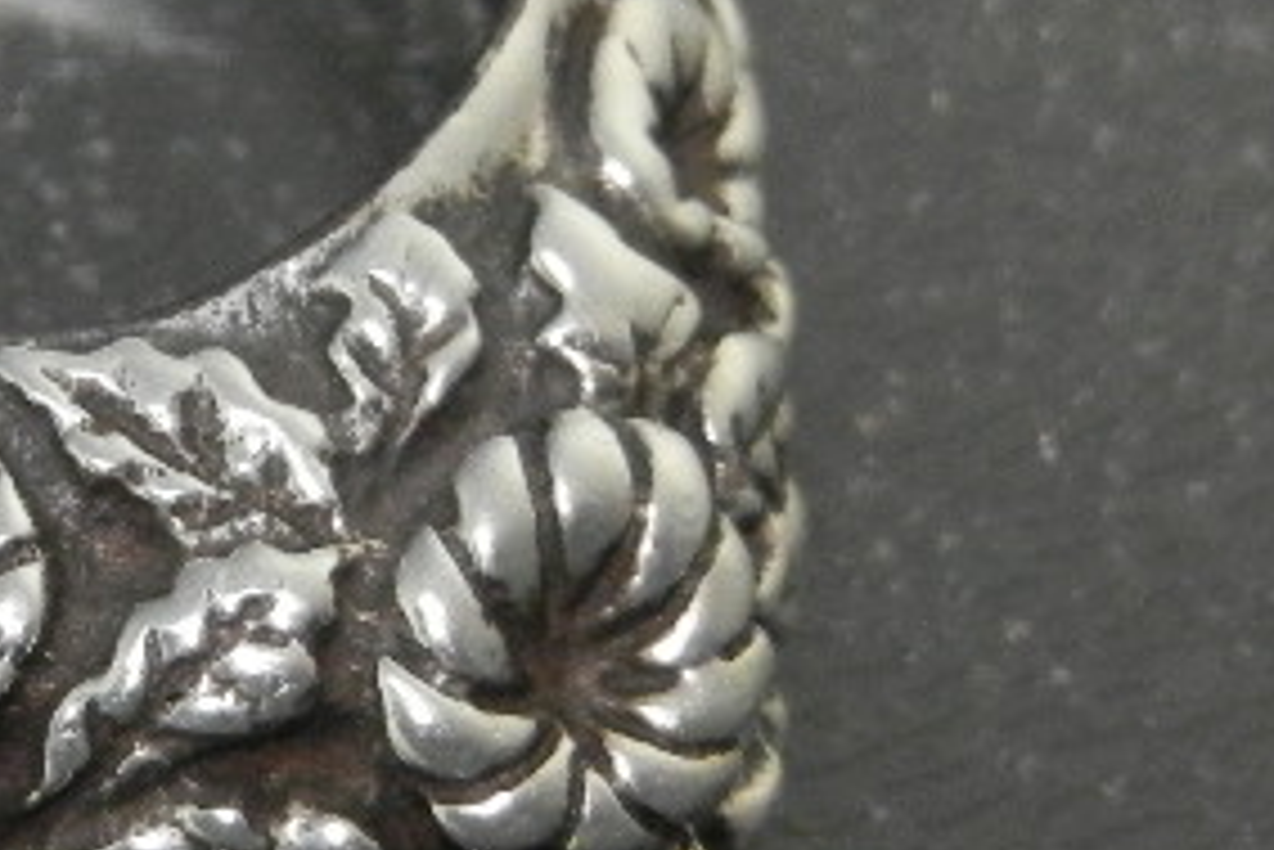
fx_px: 7860
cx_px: -45
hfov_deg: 9.2
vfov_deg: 6.2
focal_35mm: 222
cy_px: 225
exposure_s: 1/30
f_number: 8
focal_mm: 10.6
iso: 800
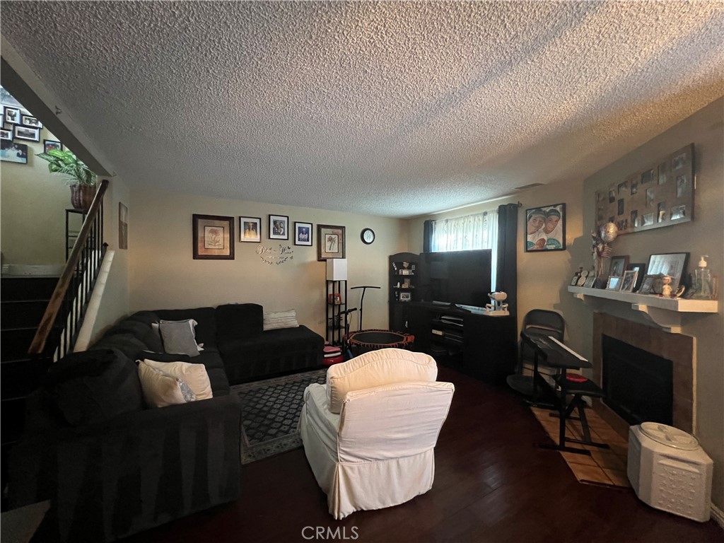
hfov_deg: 106.2
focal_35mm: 13
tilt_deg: -0.5
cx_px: 362
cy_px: 272
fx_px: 272
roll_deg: -0.6
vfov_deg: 89.9
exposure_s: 1/40
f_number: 1.8
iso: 1000
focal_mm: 1.57
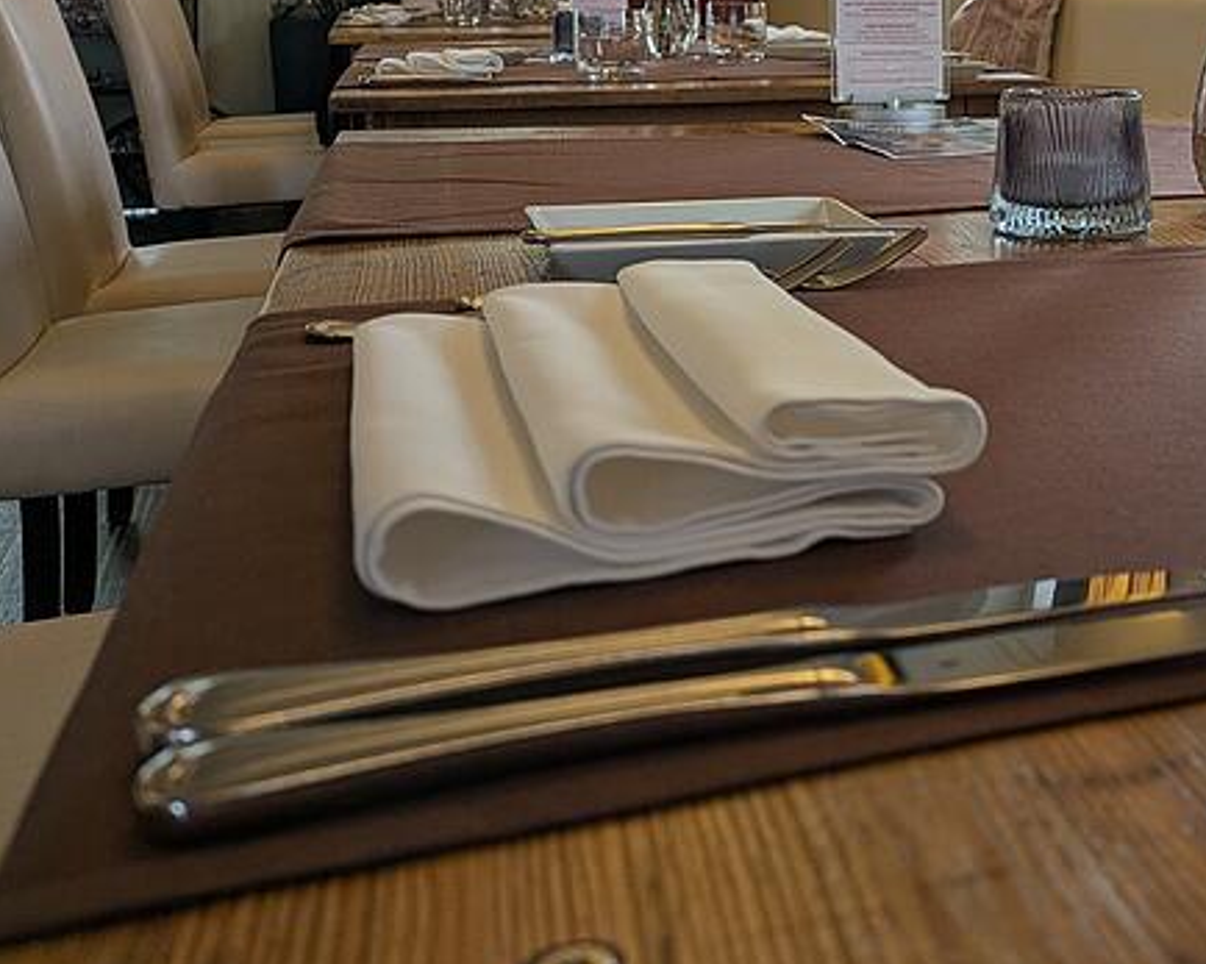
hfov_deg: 38.6
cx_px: 1062
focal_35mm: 45
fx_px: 1606
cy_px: 167
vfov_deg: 32.3
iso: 54
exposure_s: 1/100
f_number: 1.89
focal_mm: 5.43
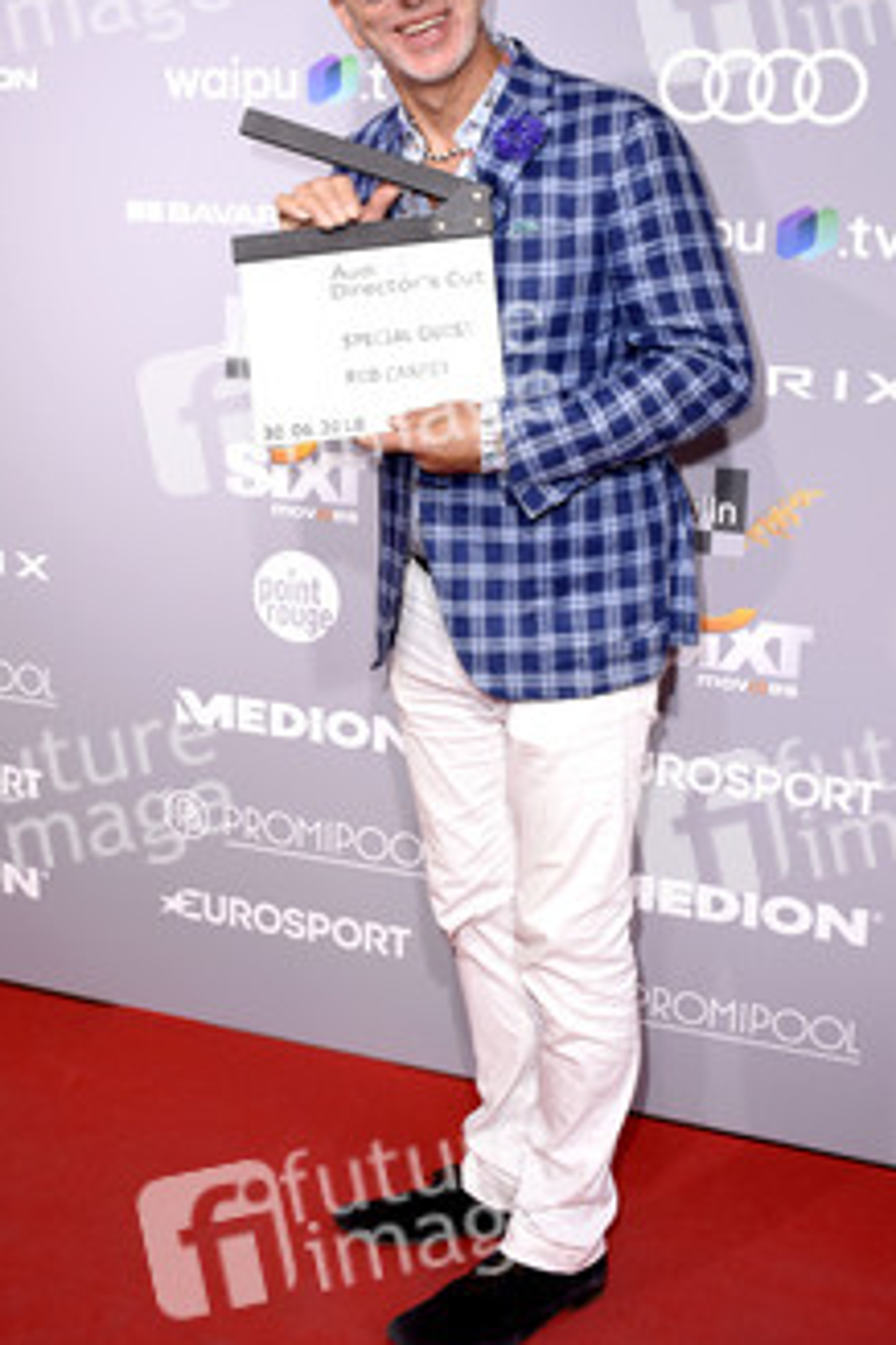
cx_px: 469
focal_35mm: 44
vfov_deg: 44.4
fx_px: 1643
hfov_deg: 30.5
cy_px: 605
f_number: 6.3
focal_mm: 24
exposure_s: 1/125
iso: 250
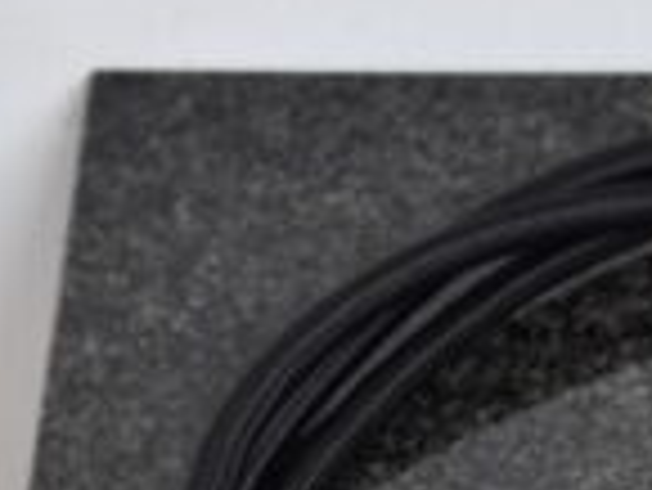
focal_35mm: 251
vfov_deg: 5.8
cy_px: 836
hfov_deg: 7.8
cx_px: 841
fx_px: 4732
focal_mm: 42
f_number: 4.5
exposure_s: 1/100
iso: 400
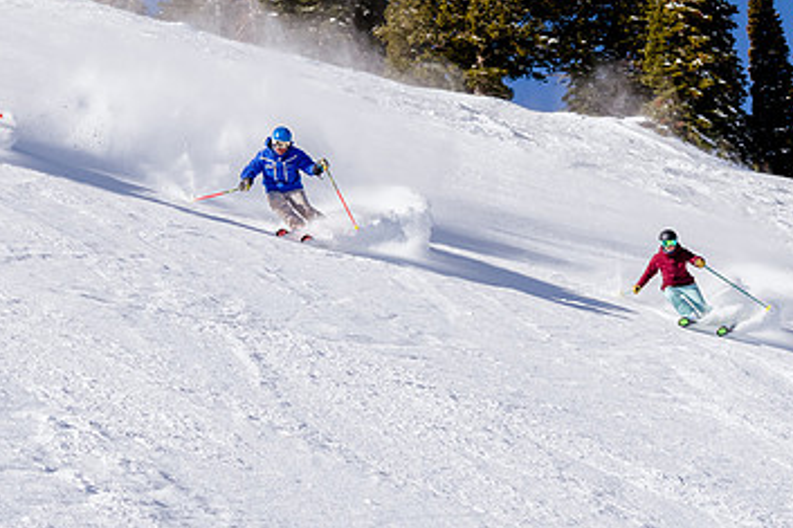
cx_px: 290
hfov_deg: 16.6
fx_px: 2708
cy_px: 135
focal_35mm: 123
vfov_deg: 11.1
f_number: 7.1
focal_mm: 40
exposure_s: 1/1000
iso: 200
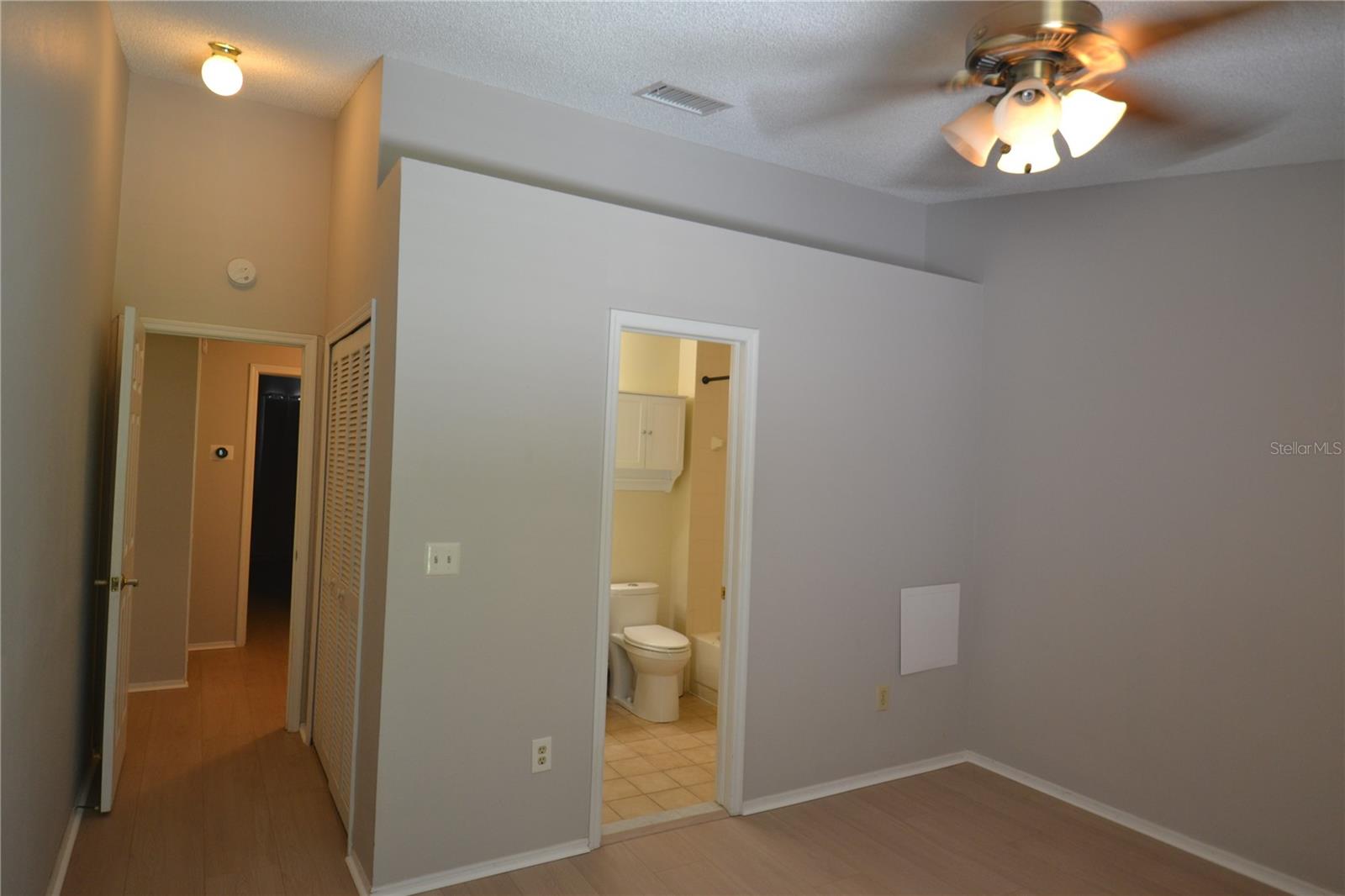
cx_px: 672
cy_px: 448
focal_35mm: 21
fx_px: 784
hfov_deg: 81.2
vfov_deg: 59.5
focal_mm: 14
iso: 400
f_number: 4
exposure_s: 1/30
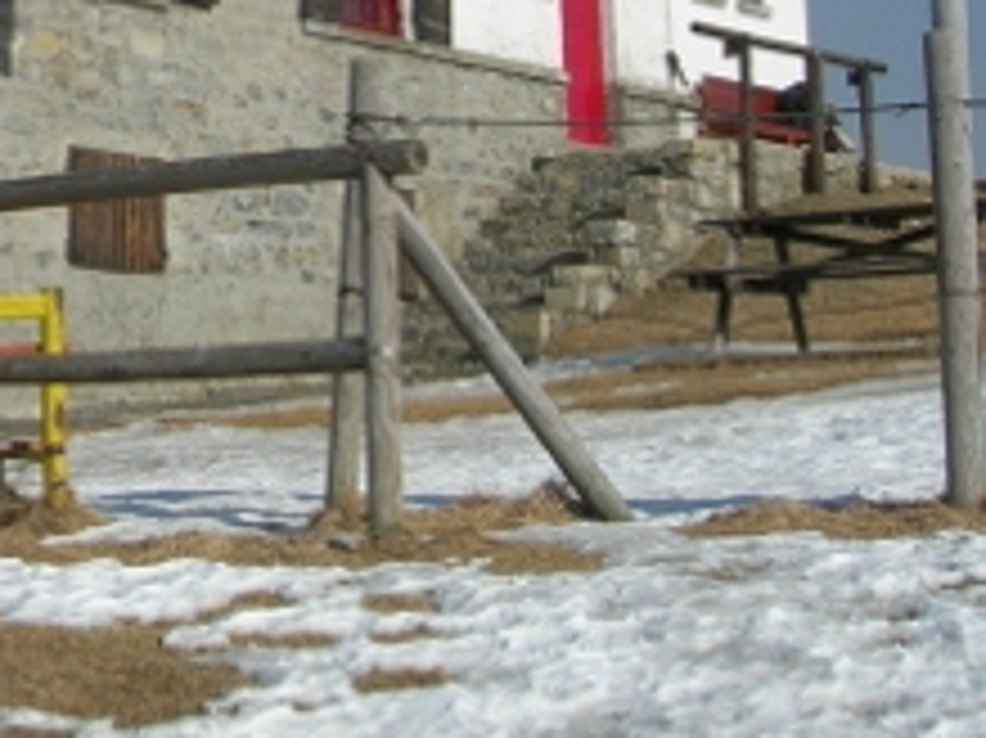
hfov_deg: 17.0
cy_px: -202
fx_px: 3160
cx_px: -171
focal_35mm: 111
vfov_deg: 12.9
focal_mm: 7.8
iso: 64
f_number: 4.8
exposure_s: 1/940
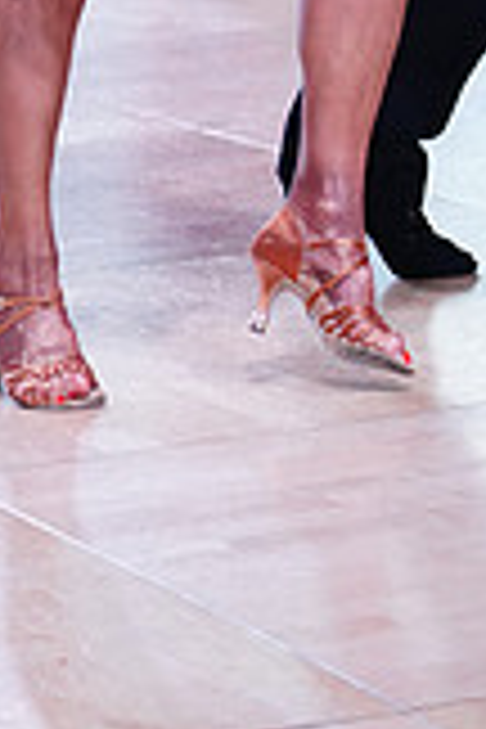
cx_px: 578
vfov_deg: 8.1
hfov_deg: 5.5
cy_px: -374
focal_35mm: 250
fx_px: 5062
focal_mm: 70
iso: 1250
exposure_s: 1/640
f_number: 2.8
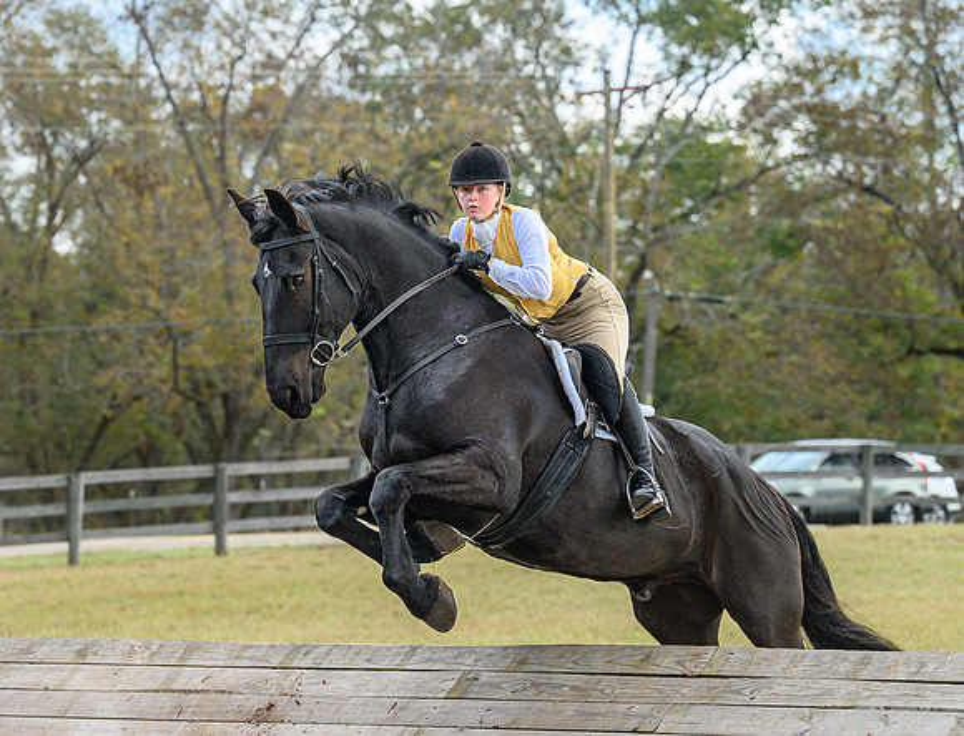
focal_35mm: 166
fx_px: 4652
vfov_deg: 9.0
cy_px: 414
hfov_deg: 11.8
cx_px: 219
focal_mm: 90
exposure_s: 1/1000
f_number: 3.5
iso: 640
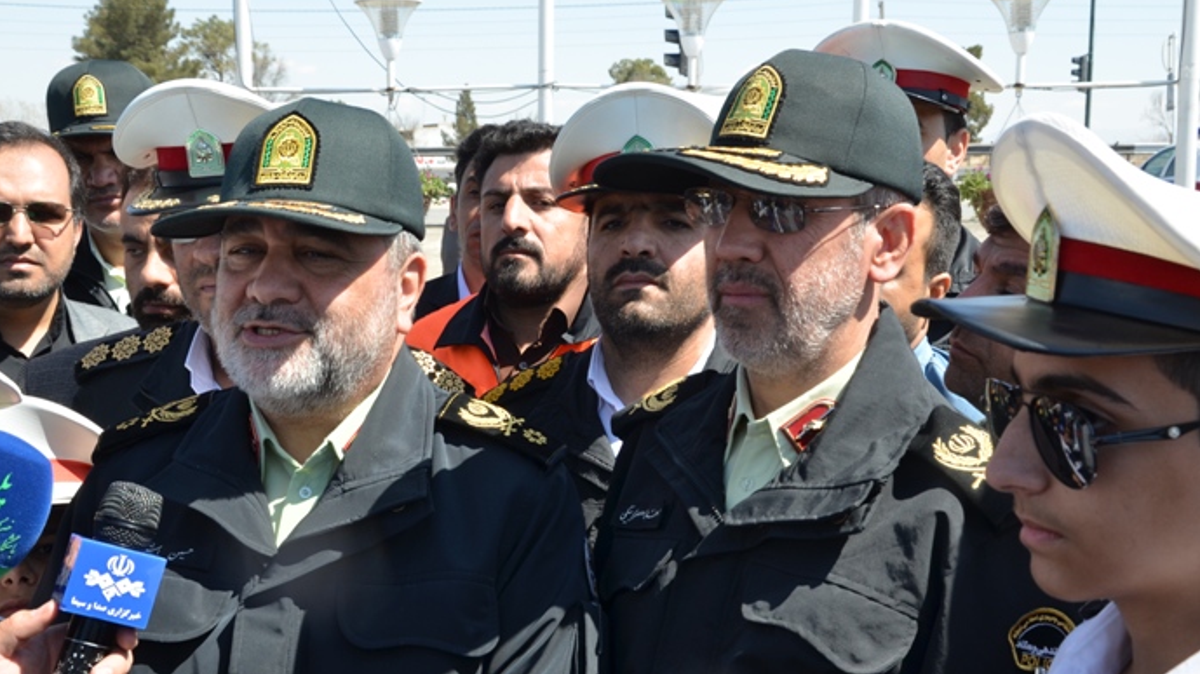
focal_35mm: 51
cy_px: 367
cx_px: 594
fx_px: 1622
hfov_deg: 40.6
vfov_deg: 23.5
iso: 200
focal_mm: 28
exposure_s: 1/200
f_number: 7.1
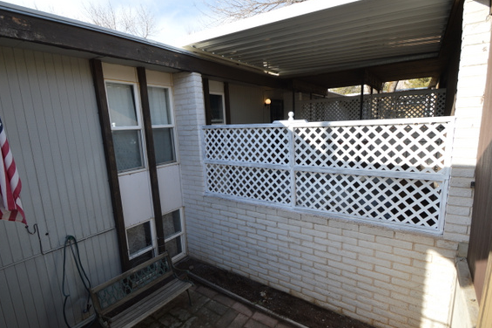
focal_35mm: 17
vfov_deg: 70.4
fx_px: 232
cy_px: 169
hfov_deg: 93.3
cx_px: 252
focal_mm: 10
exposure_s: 1/160
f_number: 6.3
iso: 100
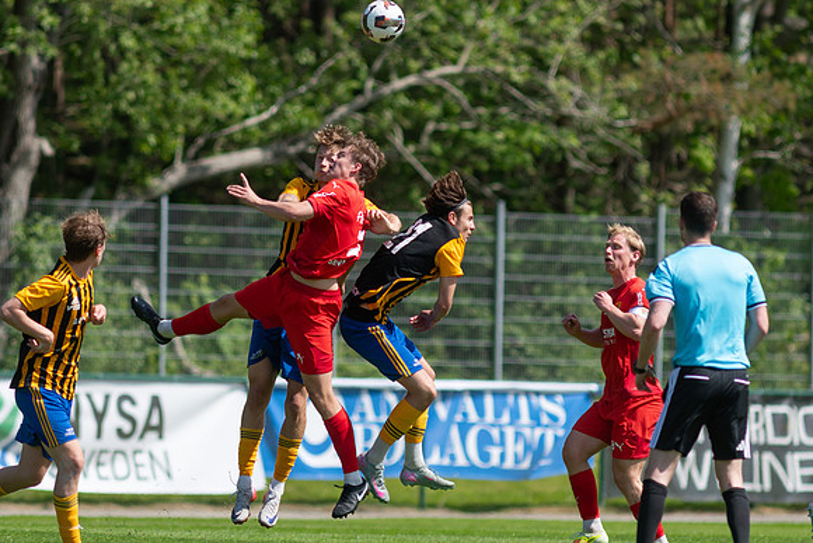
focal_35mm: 600
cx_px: 406
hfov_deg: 3.4
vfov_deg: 2.3
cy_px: 272
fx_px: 13553
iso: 100
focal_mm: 300
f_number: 3.2
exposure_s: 1/1600
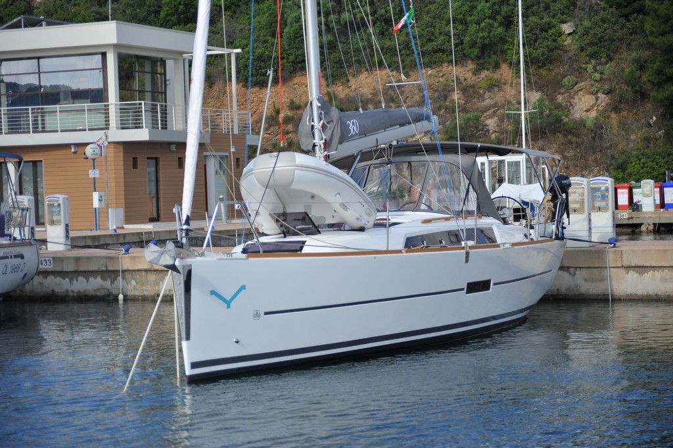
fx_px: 1588
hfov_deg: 23.9
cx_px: 336
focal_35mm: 85
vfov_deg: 16.0
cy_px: 224
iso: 200
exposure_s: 1/1600
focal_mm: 85
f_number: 4.5
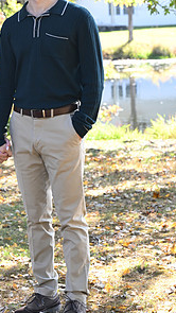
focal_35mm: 144
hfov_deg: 8.4
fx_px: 1194
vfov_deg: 14.9
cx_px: 3
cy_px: 98
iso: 200
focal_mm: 70
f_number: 6.3
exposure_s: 1/80
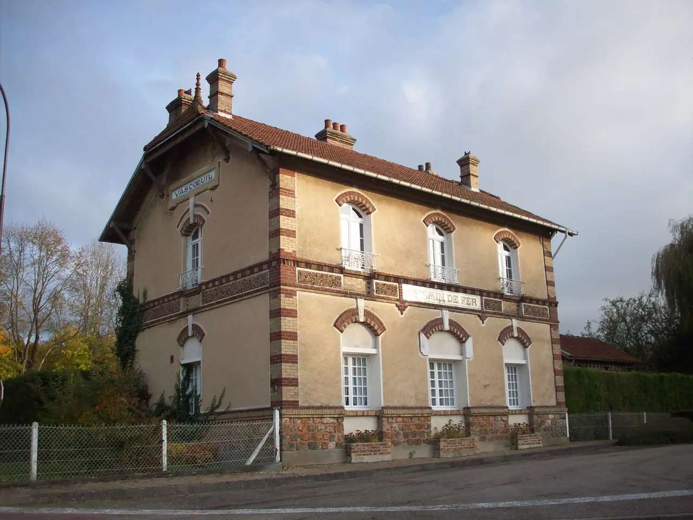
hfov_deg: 50.1
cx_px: 346
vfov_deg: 38.7
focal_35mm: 37
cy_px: 260
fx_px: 741
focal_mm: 6.2
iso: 80
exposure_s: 1/358
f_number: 2.8
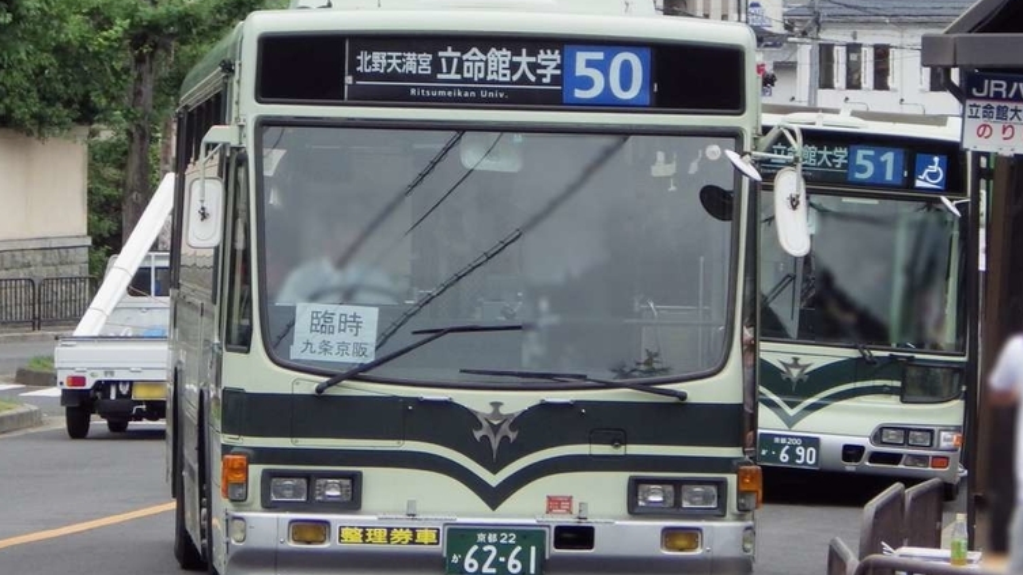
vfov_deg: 7.9
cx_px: 484
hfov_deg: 14.0
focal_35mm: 154
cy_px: 273
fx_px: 4176
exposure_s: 1/400
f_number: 5
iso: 200
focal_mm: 23.8
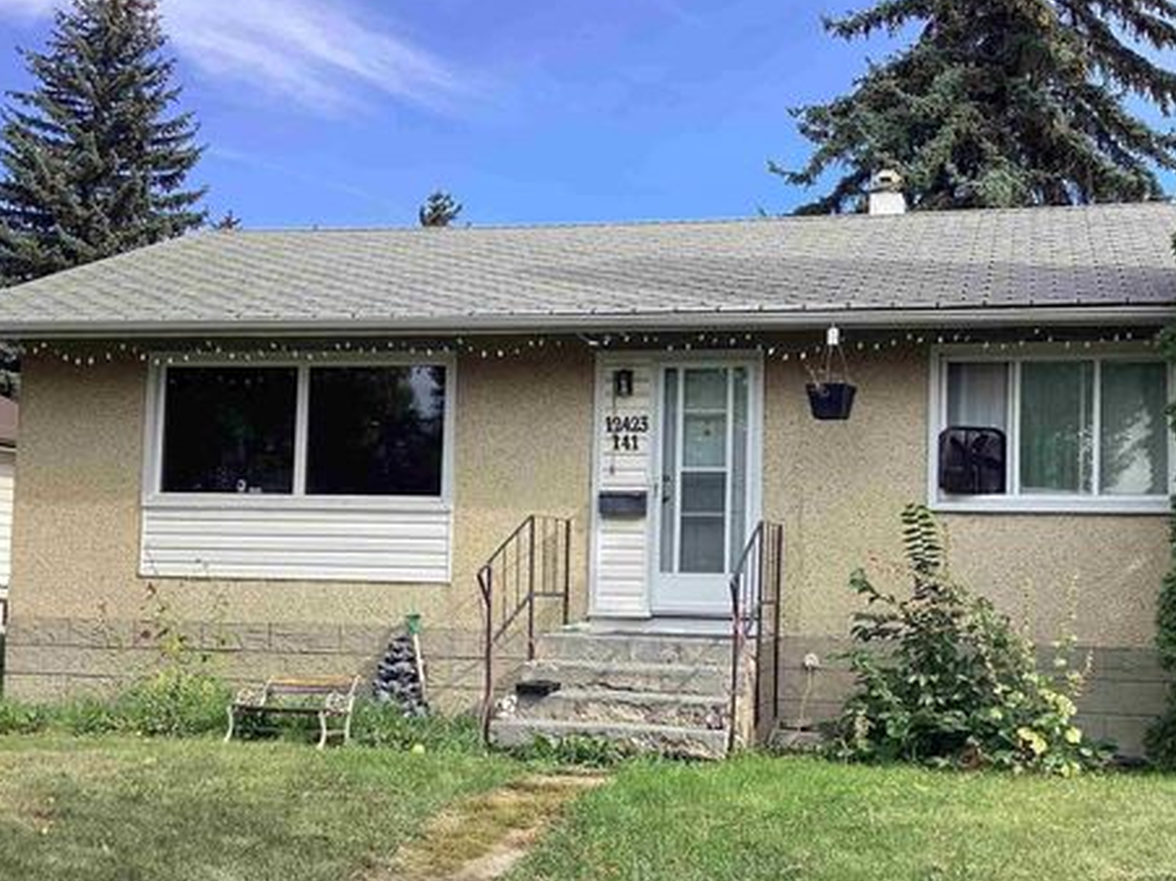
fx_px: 1494
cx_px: 701
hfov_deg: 42.8
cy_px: 508
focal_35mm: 44
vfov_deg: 32.8
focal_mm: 3.3
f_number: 2.4
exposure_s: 1/536
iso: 25
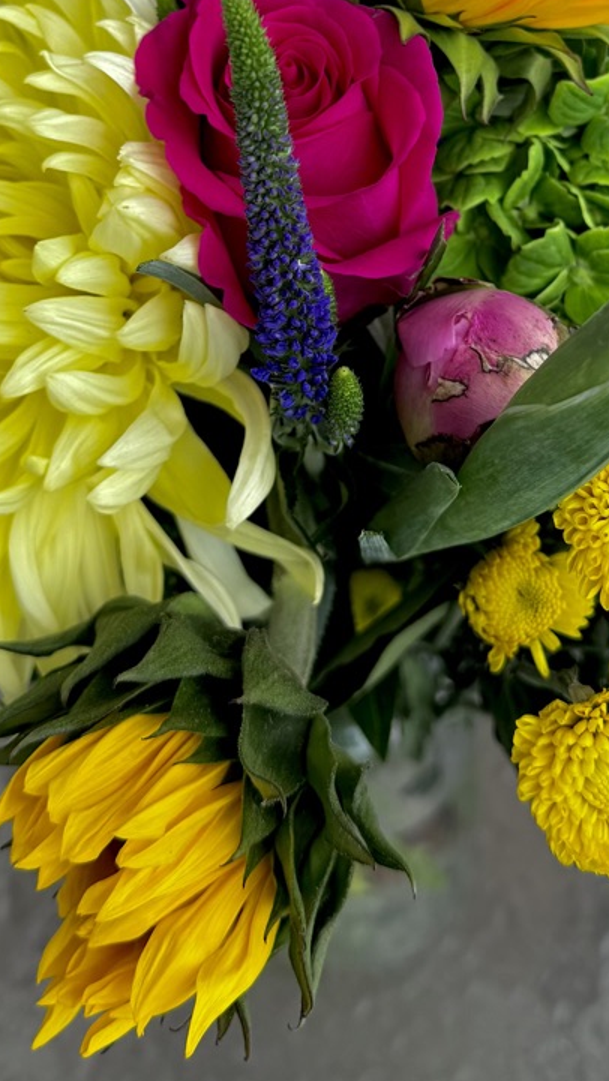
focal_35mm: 58
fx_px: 1664
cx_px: 378
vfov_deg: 34.2
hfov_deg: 20.7
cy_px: 120
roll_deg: +0.6
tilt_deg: -39.7
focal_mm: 6.76
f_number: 1.78
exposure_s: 1/622
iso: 80
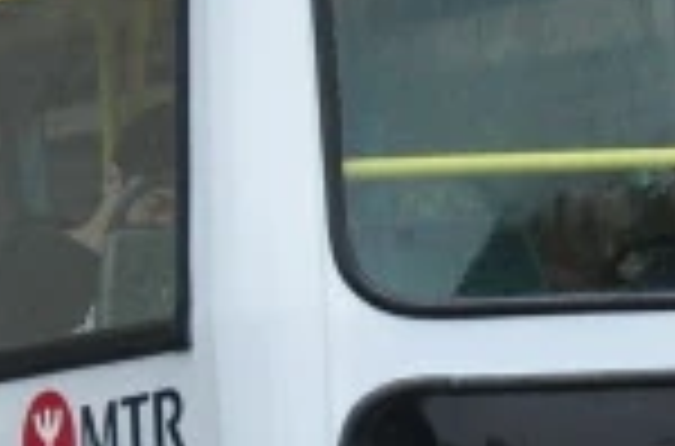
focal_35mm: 1005
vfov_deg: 1.4
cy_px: 865
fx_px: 18785
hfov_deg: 2.1
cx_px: -144
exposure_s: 1/320
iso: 500
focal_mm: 98
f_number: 4.5
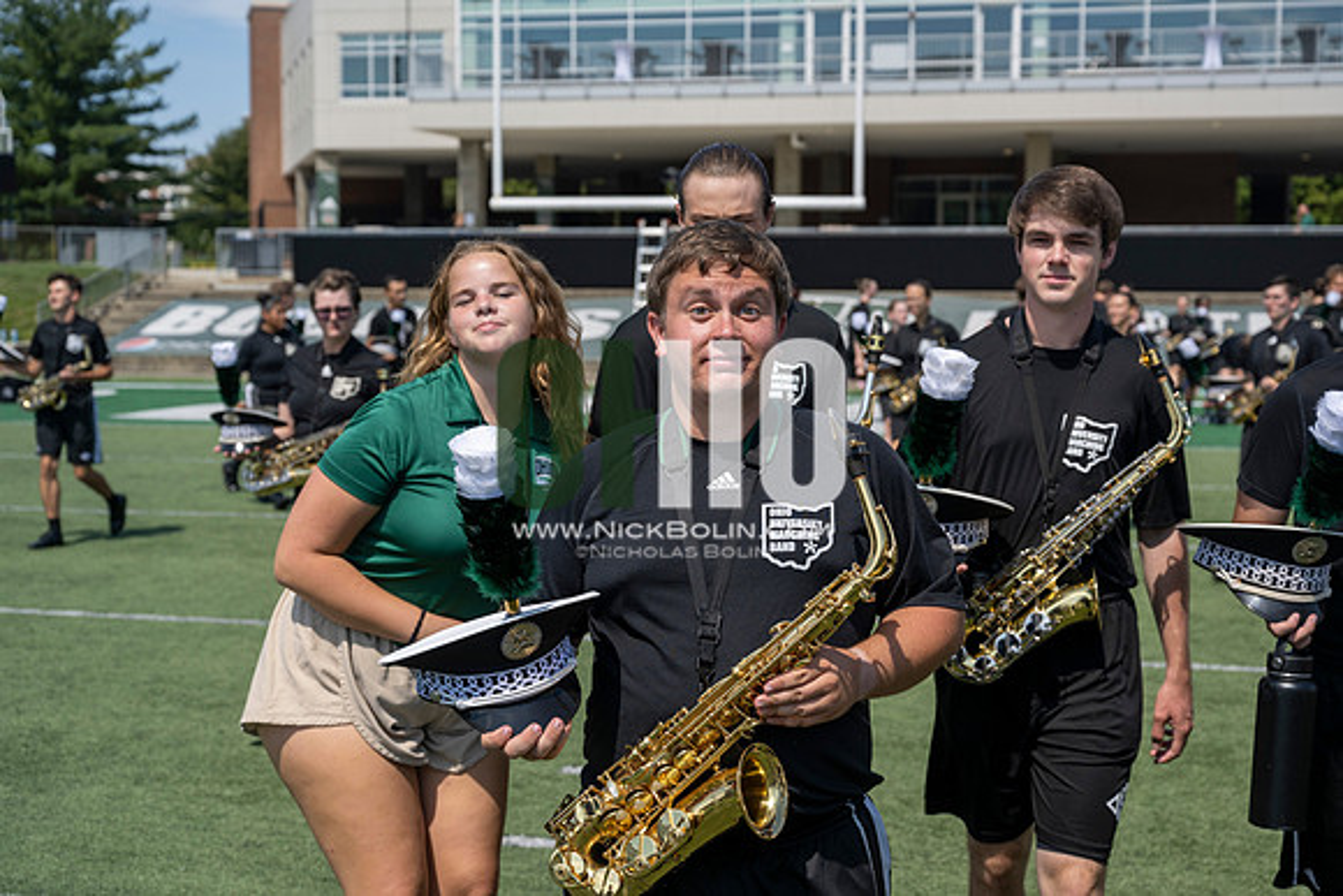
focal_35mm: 54
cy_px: 448
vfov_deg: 25.1
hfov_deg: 36.9
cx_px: 672
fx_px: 2015
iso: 200
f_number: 5
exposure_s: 1/1600
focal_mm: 54
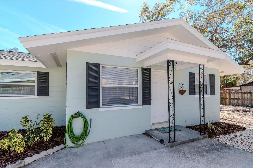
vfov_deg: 77.3
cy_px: 84
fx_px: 105
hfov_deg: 100.4
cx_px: 126
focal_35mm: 15
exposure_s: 1/1600
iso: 500
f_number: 7.1
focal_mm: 10
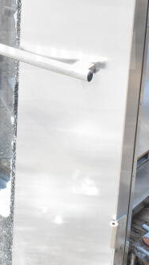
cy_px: 6
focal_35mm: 78
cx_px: 45
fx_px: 550
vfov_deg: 25.9
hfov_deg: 15.4
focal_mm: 18
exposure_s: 1/400
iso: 1600
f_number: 10
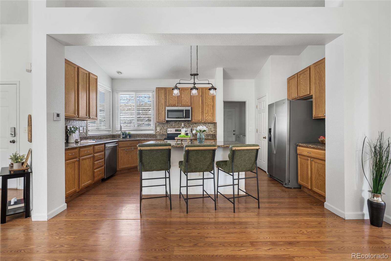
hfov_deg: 93.3
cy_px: 130
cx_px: 196
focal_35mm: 17
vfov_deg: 70.5
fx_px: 185
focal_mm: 17
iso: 200
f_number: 8
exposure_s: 1.3
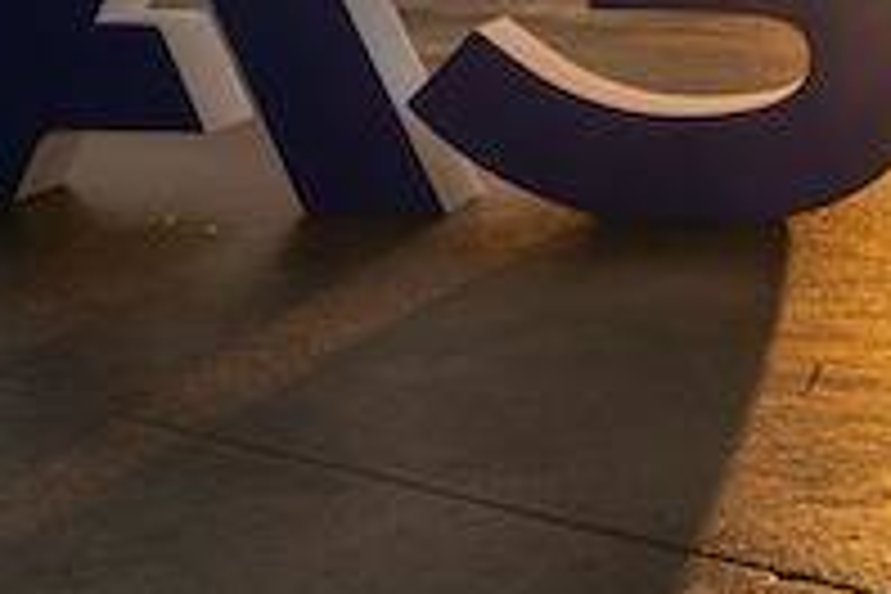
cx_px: 720
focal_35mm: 107
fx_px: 2649
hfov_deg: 18.9
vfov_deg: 11.8
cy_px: -461
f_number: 9
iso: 200
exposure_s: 1/60
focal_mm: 26.5
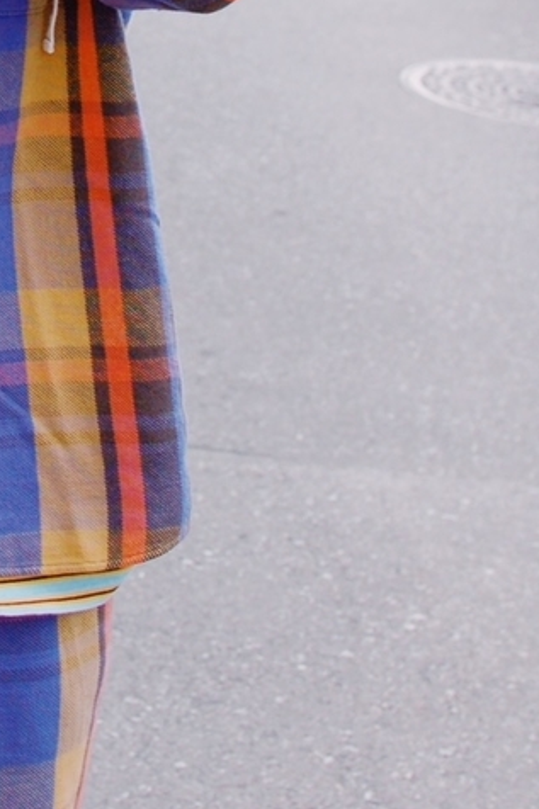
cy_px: -143
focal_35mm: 132
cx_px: -63
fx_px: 2972
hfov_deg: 10.2
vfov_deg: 15.0
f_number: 5
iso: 800
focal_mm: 35
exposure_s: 1/80
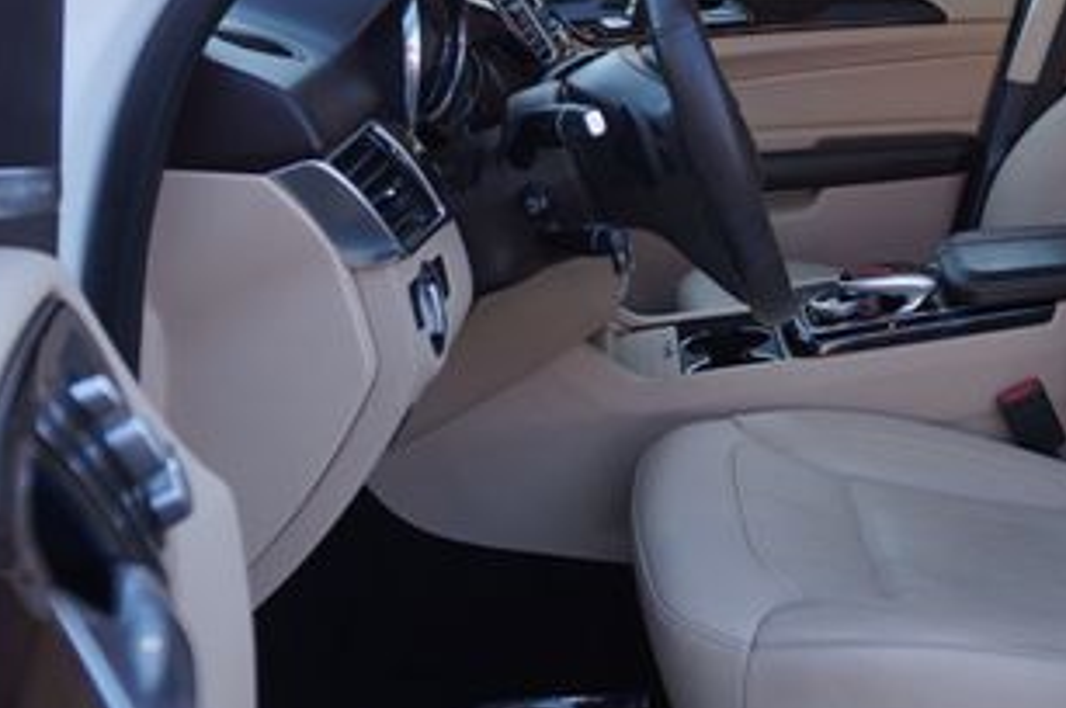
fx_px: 1479
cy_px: 226
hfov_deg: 38.1
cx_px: 858
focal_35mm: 50
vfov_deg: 26.8
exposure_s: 1/60
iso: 100
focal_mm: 16
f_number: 4.5
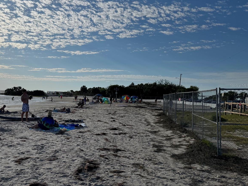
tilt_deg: +2.3
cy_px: 85
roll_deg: -4.4
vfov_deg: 42.9
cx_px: 80
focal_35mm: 33
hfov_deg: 54.1
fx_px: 236
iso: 50
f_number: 1.78
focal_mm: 6.76
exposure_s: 1/12346
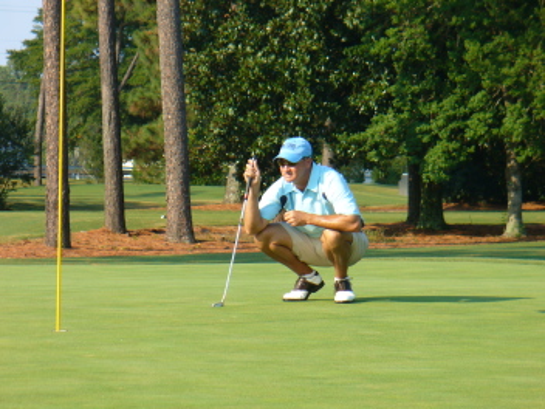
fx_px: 3495
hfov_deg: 8.9
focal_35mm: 222
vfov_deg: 6.7
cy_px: 204
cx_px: 272
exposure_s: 1/250
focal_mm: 36.6
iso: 80
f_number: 4.5
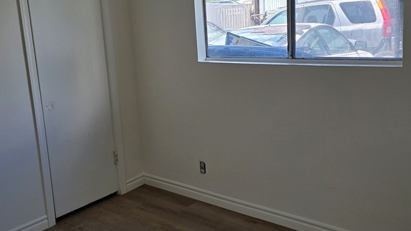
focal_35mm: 39
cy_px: 91
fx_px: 425
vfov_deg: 30.3
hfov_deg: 51.6
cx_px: 197
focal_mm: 6.3
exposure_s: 1/180
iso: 20
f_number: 1.7
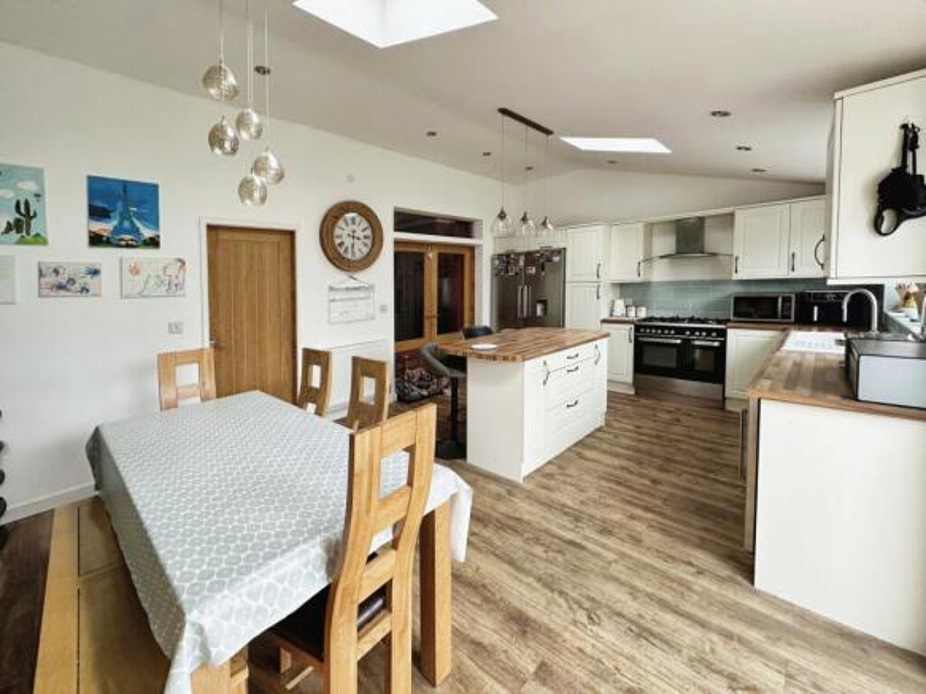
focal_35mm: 14
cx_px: 463
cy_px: 347
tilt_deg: -4.5
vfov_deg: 85.7
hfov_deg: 102.1
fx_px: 374
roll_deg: +2.3
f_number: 2.2
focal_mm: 2.22
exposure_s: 1/99
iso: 200
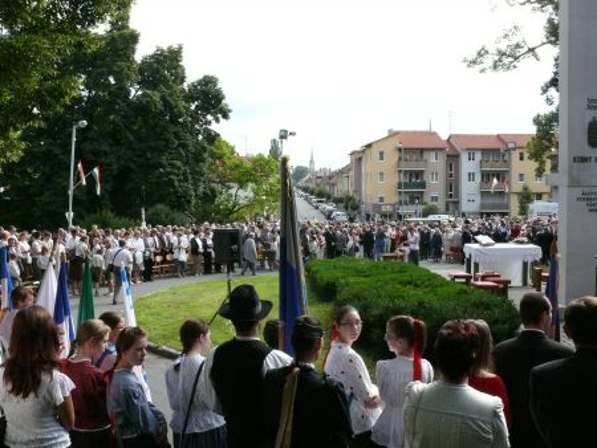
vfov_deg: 40.7
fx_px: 604
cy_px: 224
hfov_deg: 52.6
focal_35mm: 35
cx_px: 298
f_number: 8
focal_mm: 7.4
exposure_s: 1/400
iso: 400
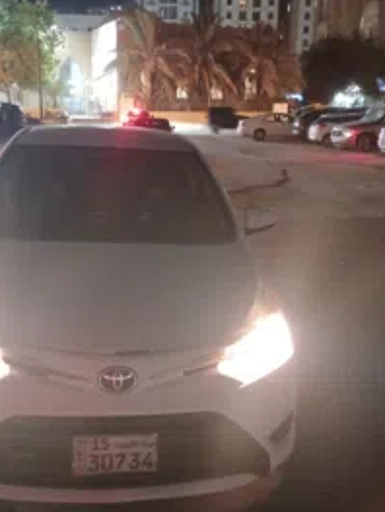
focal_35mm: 41
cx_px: 173
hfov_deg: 35.2
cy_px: 321
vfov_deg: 45.3
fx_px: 607
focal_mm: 4
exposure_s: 1/14.3
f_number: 1.8
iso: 2000
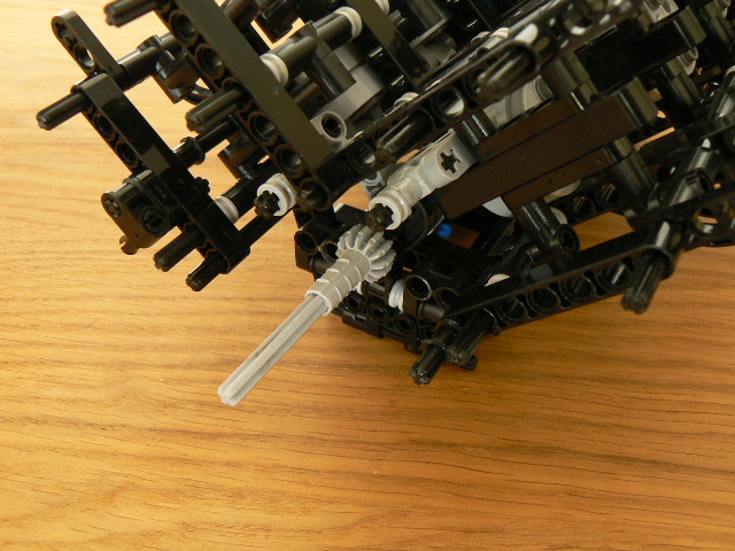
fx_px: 764
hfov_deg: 51.4
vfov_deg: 39.7
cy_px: 276
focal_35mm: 36
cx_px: 368
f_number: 3.6
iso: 100
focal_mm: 6
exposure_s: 1
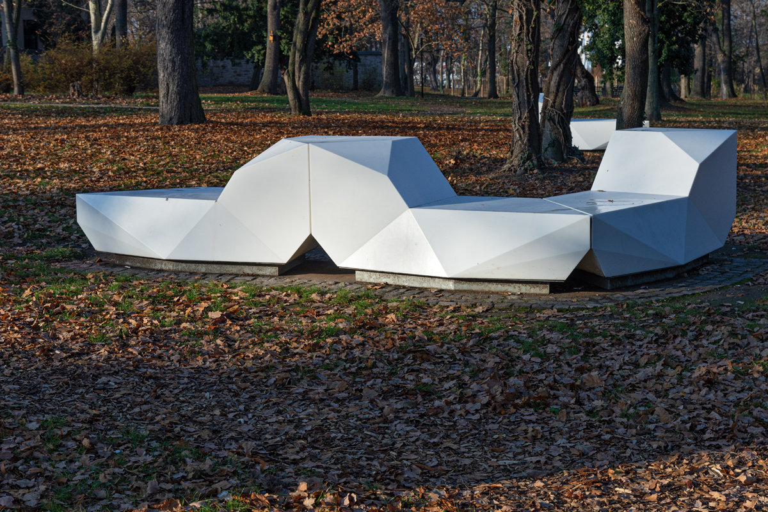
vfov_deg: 23.8
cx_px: 384
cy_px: 256
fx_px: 1216
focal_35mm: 57
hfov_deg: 35.1
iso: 200
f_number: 6.3
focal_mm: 38
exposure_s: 1/800
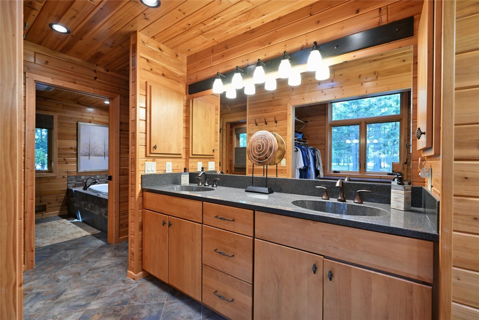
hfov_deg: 96.7
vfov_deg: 73.7
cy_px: 160
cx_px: 240
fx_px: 213
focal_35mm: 16
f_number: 5.6
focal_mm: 16
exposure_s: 1/15
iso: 400
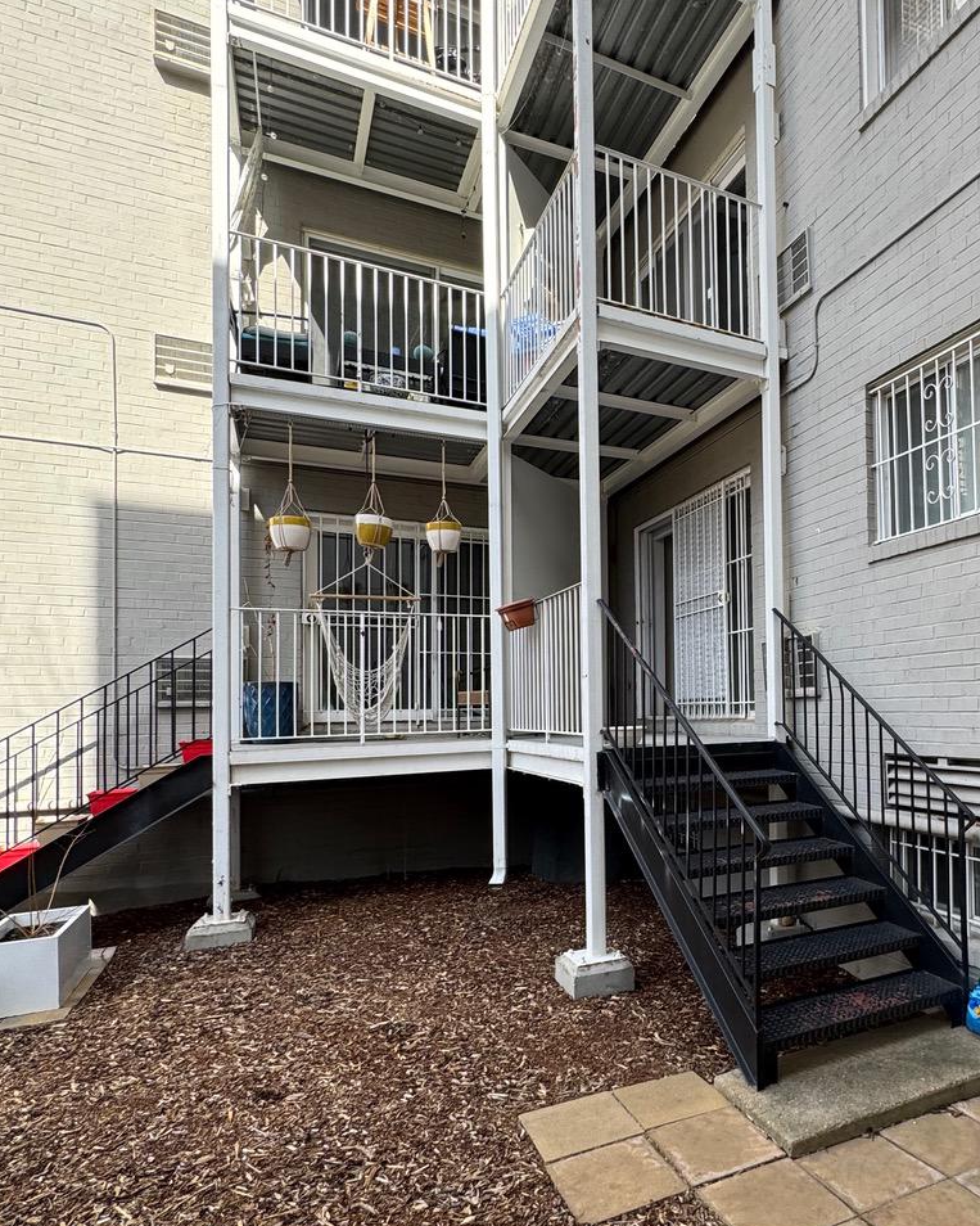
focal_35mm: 22
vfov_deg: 74.7
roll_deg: +2.2
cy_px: 689
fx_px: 798
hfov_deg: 59.7
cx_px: 735
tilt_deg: +0.9
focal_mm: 2.22
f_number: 2.2
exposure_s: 1/244
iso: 40
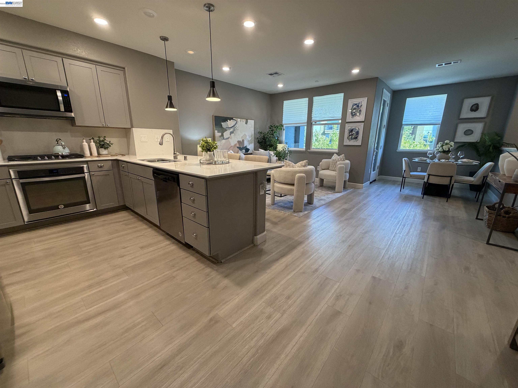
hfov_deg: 102.1
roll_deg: -0.5
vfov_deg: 85.7
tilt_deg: -14.6
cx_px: 259
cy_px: 194
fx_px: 209
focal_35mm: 14
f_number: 2.2
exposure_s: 1/120
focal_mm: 2.22
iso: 320
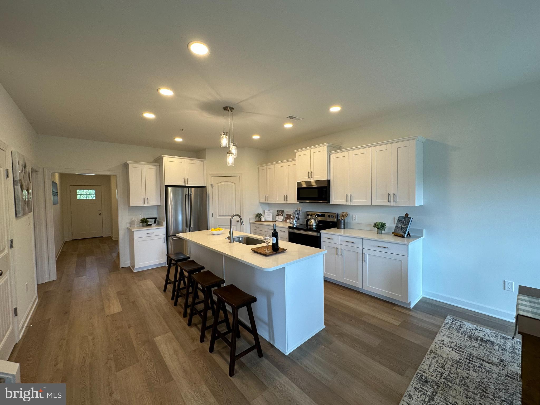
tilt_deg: -2.7
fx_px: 218
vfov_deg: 85.7
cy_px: 202
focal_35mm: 14
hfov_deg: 102.1
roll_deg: +0.5
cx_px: 270
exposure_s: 1/120
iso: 100
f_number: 2.2
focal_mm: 2.22
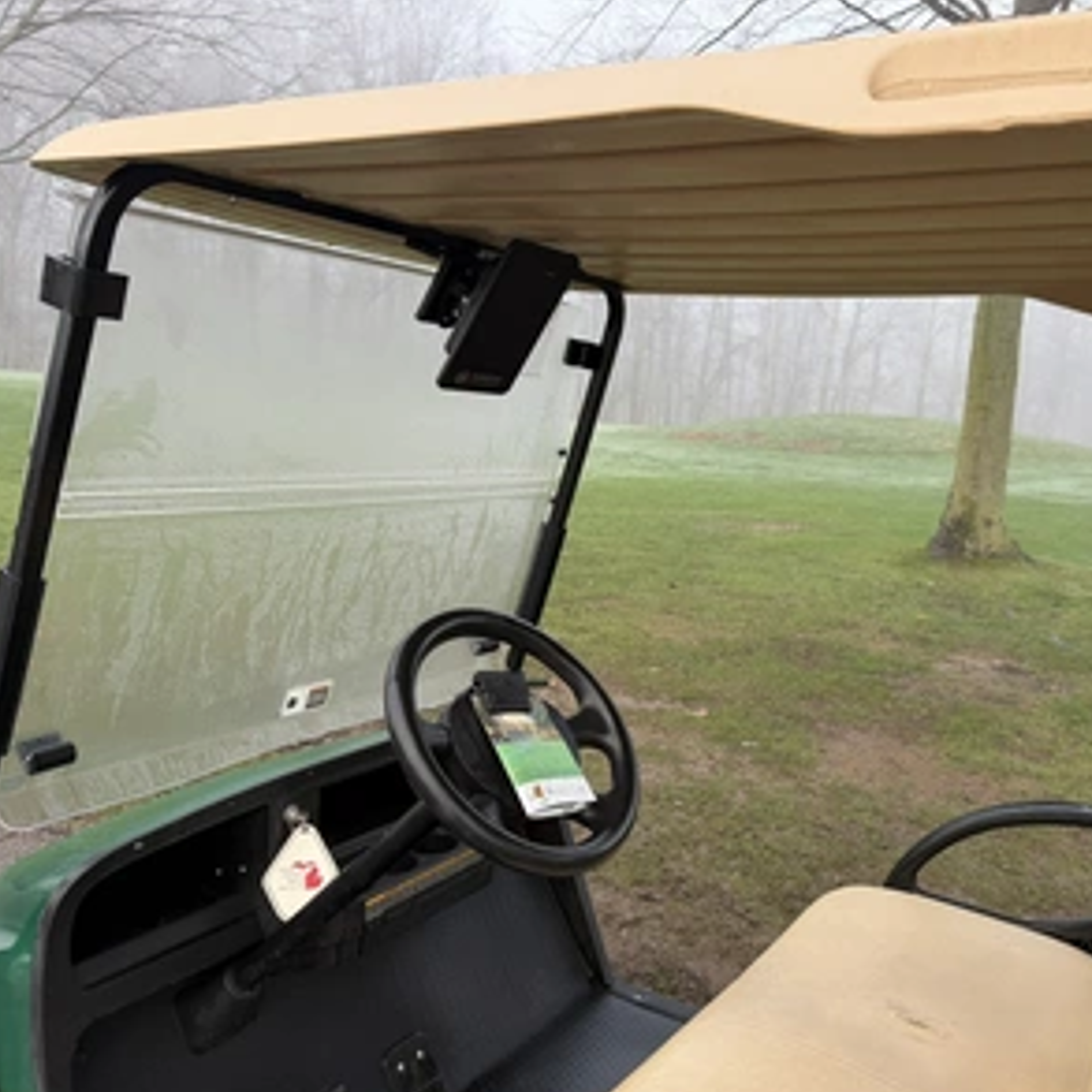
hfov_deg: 54.9
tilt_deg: -4.5
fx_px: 1035
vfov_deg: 55.6
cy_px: 544
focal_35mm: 29
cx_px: 693
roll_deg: -4.5
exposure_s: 1/156
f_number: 1.78
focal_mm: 6.76
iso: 64
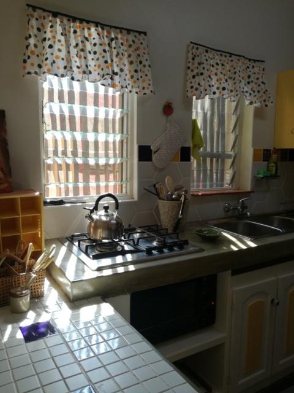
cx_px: 147
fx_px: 306
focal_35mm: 27
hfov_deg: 51.4
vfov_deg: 65.3
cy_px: 196
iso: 50
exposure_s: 1/100
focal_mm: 3.79
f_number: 2
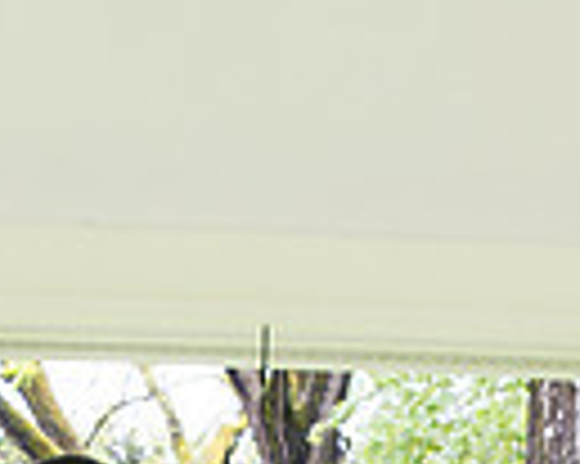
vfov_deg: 11.4
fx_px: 2024
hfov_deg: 16.3
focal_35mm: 118
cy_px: 1009
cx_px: 263
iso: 500
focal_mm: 24
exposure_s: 1/400
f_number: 4
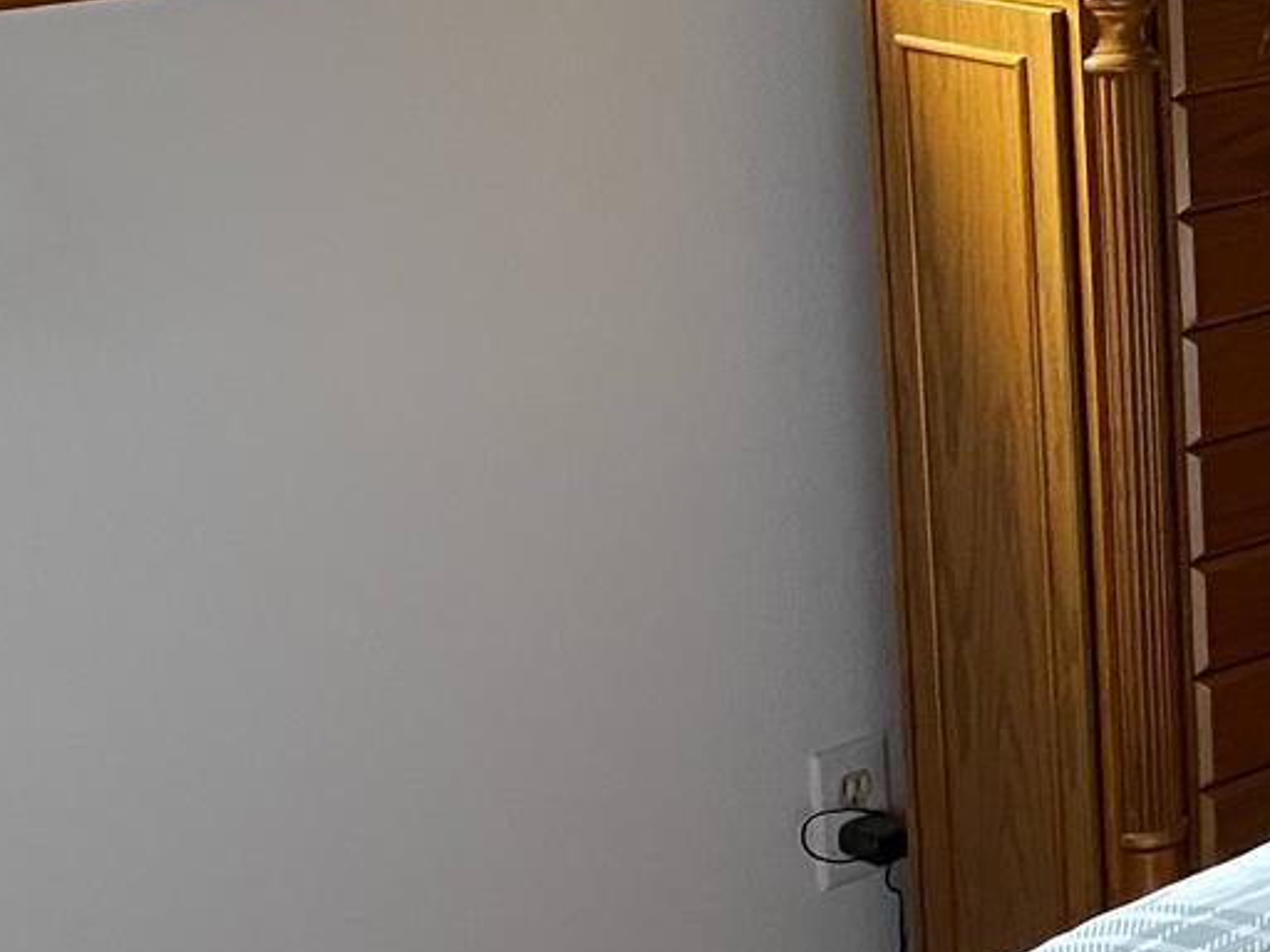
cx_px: 2190
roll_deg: +1.1
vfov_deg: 14.1
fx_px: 3816
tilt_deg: -9.0
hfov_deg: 16.3
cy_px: 55
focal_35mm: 104
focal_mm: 4.25
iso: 320
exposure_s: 1/60
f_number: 1.8
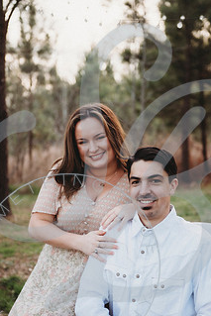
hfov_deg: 17.3
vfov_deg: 25.6
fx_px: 694
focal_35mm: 79
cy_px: 190
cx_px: 113
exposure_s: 1/250
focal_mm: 56
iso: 100
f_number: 2.8
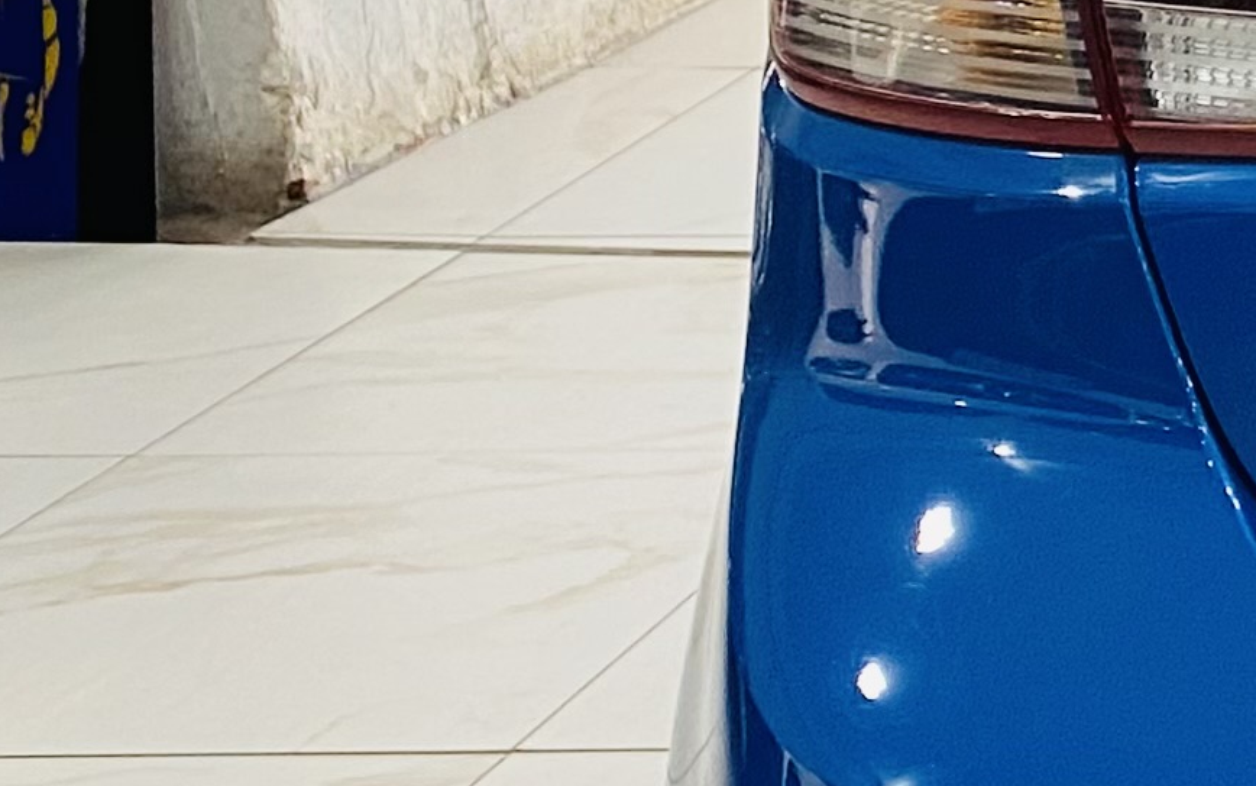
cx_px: 2807
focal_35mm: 128
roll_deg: +0.5
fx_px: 4383
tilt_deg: -16.8
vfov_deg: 10.2
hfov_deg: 13.1
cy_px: 103
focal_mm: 4.25
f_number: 1.8
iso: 64
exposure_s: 1/50
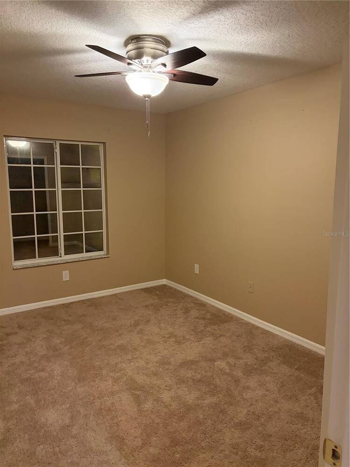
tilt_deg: -8.9
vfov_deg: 67.3
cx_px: 175
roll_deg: +0.4
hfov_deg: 53.1
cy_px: 234
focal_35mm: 26
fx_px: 351
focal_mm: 5.96
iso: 500
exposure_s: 1/30
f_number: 1.6
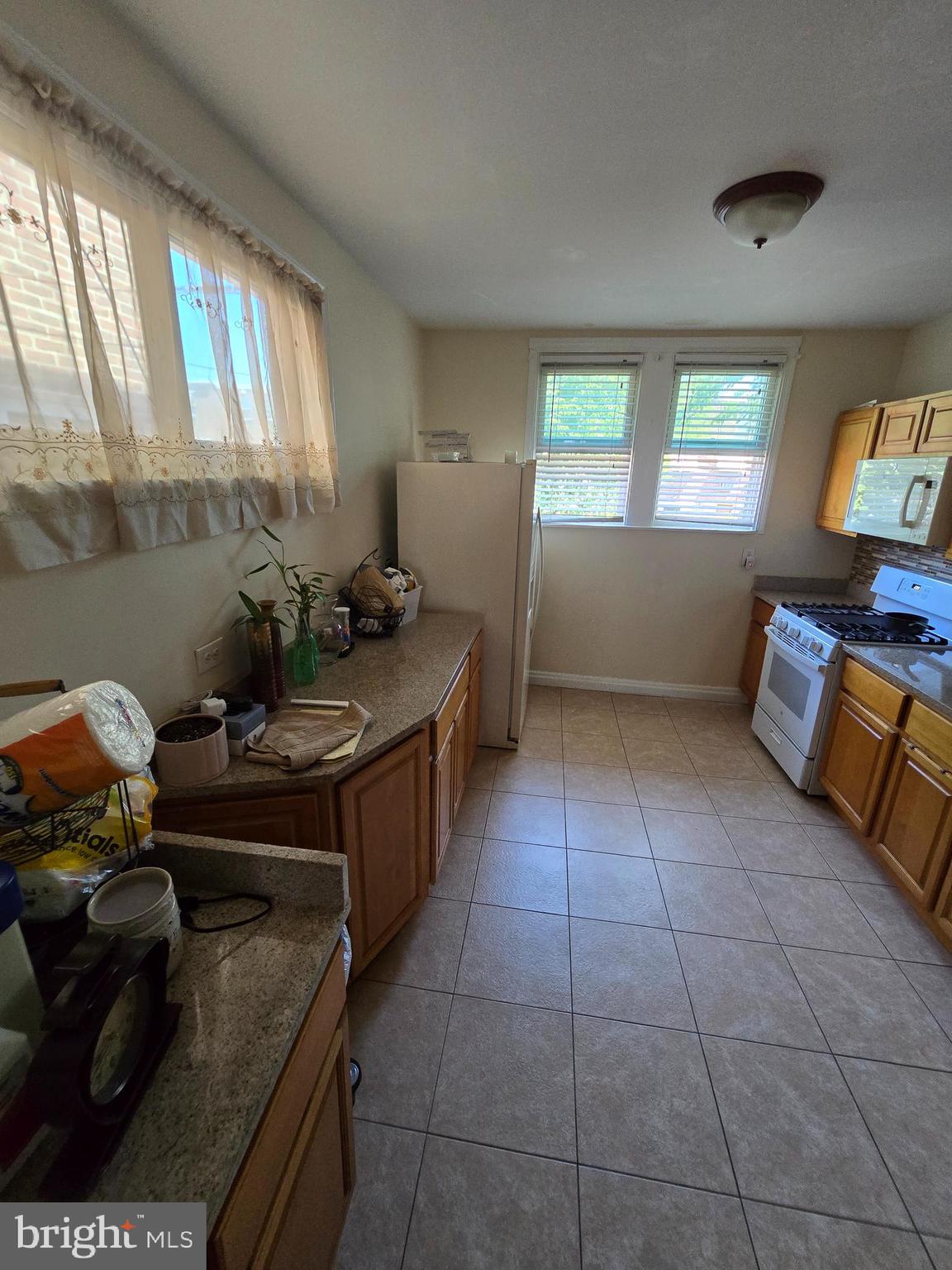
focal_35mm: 13
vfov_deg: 106.2
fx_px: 477
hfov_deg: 89.9
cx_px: 476
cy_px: 635
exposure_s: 1/60
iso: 320
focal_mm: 2.2
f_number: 2.2
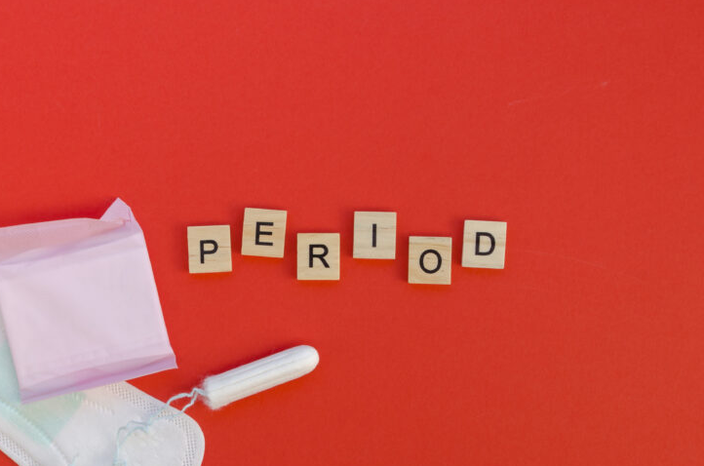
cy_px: 264
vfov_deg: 14.2
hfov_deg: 21.3
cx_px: 314
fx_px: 1868
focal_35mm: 96
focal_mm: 45
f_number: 10
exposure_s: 1/25
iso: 160
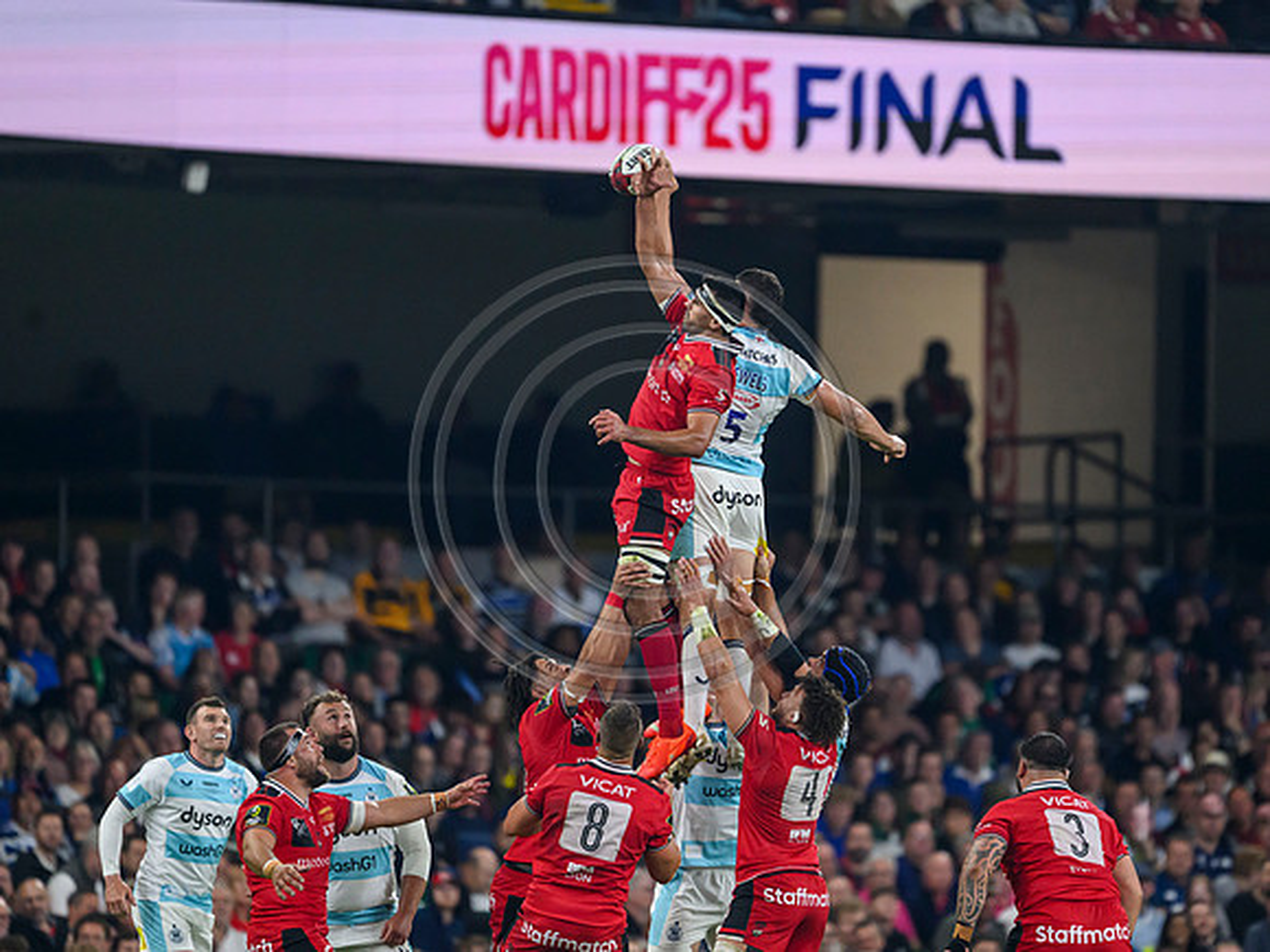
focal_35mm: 625
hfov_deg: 3.2
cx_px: 728
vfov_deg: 2.4
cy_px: 466
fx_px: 22933
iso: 4000
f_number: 4
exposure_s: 1/1600
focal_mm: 560
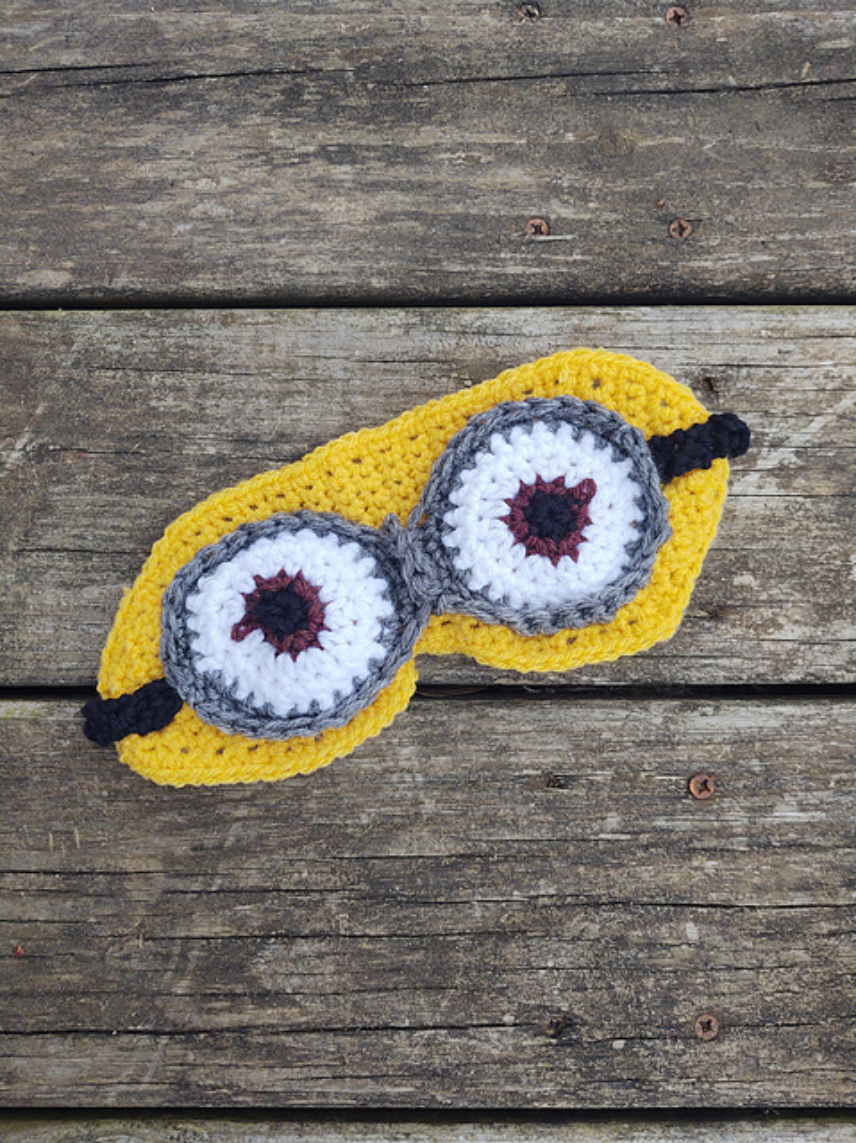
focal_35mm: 27
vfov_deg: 65.4
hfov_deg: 51.3
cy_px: 572
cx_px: 428
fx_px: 891
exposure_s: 1/361
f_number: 1.7
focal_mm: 4.75
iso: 100
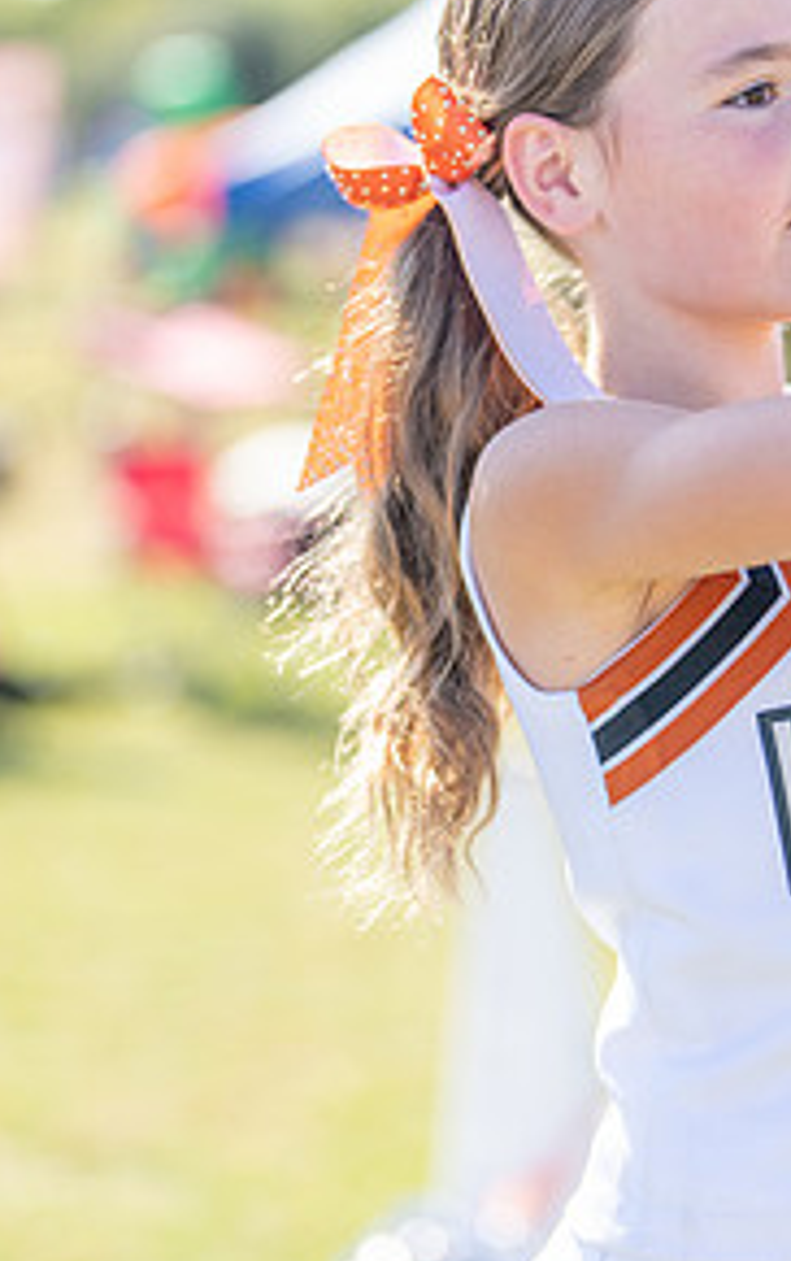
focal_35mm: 109
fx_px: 3748
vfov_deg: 19.1
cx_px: 626
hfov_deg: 12.0
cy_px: 657
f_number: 1.2
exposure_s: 1/2500
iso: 100
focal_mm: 50
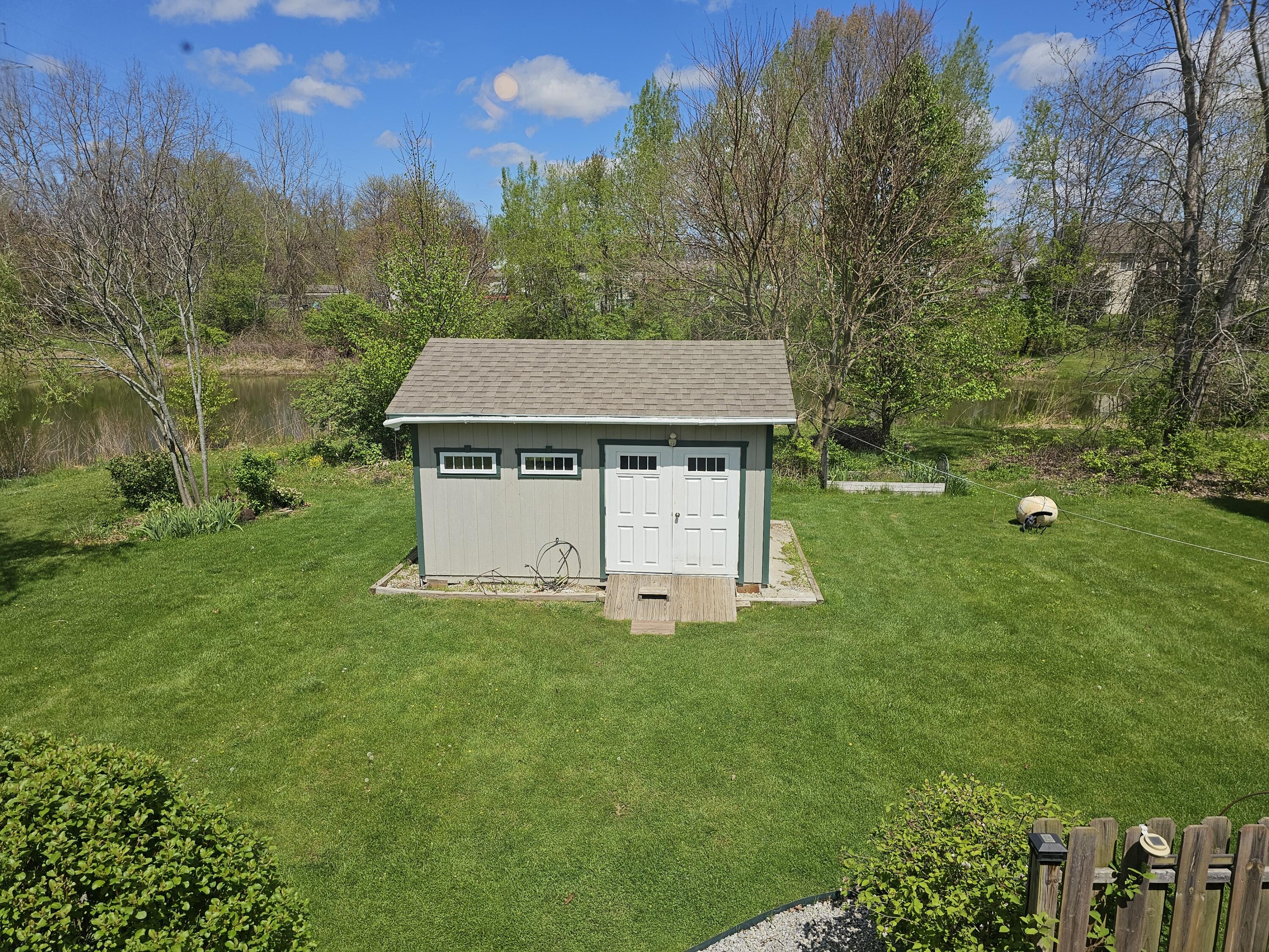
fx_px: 843
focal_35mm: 23
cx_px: 634
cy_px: 476
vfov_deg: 58.9
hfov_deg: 73.9
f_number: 1.7
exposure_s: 1/2000
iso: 20
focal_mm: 6.3
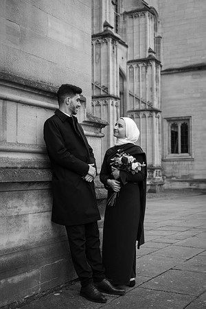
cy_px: 154
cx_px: 103
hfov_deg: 27.0
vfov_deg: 39.6
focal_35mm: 50
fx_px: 429
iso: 200
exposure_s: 1/320
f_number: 4
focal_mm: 50
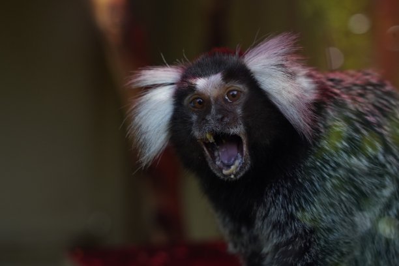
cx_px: 200
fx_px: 1075
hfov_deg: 21.0
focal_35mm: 97
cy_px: 133
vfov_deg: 14.1
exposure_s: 1/320
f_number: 7.1
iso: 1600
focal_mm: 97
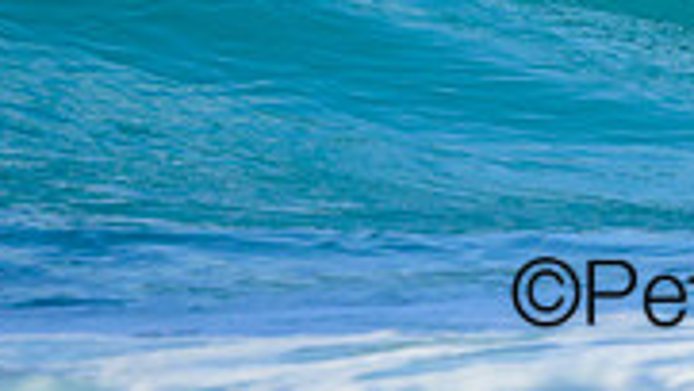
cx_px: 1002
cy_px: -534
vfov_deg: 0.4
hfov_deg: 0.6
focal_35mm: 3374
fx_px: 62116
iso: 640
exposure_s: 1/2500
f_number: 6.3
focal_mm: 800
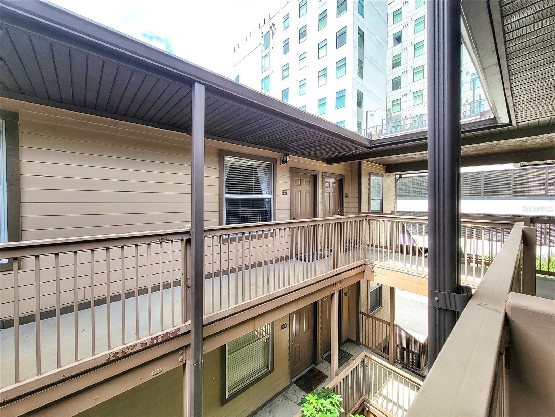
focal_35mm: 13
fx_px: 208
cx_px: 278
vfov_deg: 89.9
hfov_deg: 106.2
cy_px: 208
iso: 50
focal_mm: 2.2
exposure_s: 1/556
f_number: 2.2
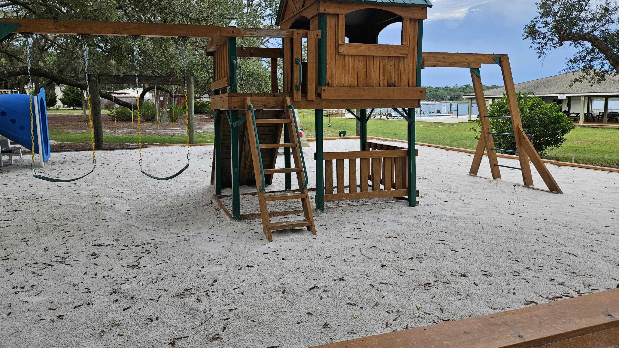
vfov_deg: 44.1
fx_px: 427
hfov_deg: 71.9
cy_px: 139
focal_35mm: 26
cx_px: 300
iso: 32
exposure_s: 1/120
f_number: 1.8
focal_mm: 5.4
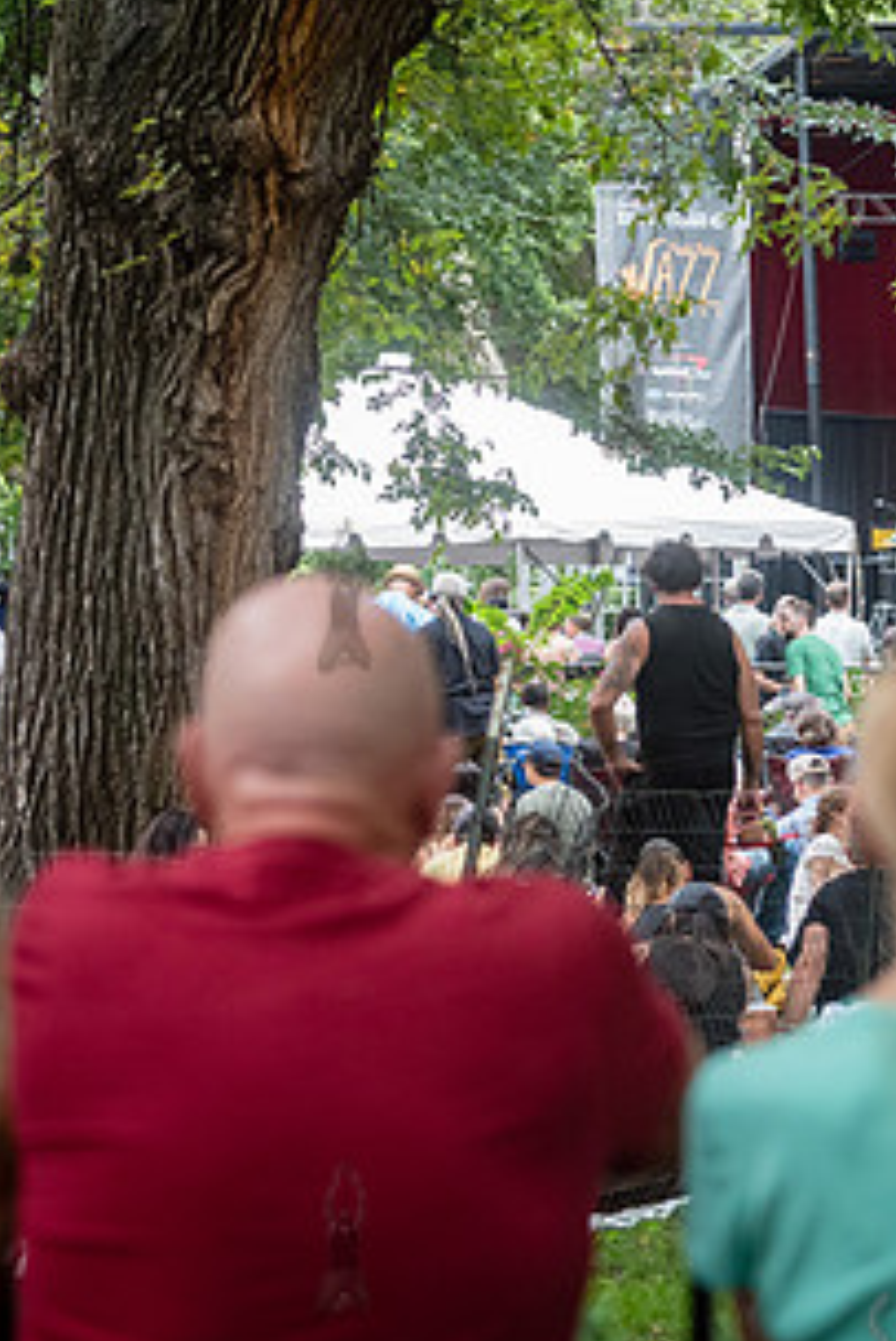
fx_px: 7681
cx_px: 1196
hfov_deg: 6.6
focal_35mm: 206
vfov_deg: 10.0
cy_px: 593
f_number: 5
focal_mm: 105
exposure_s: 1/500
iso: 2000
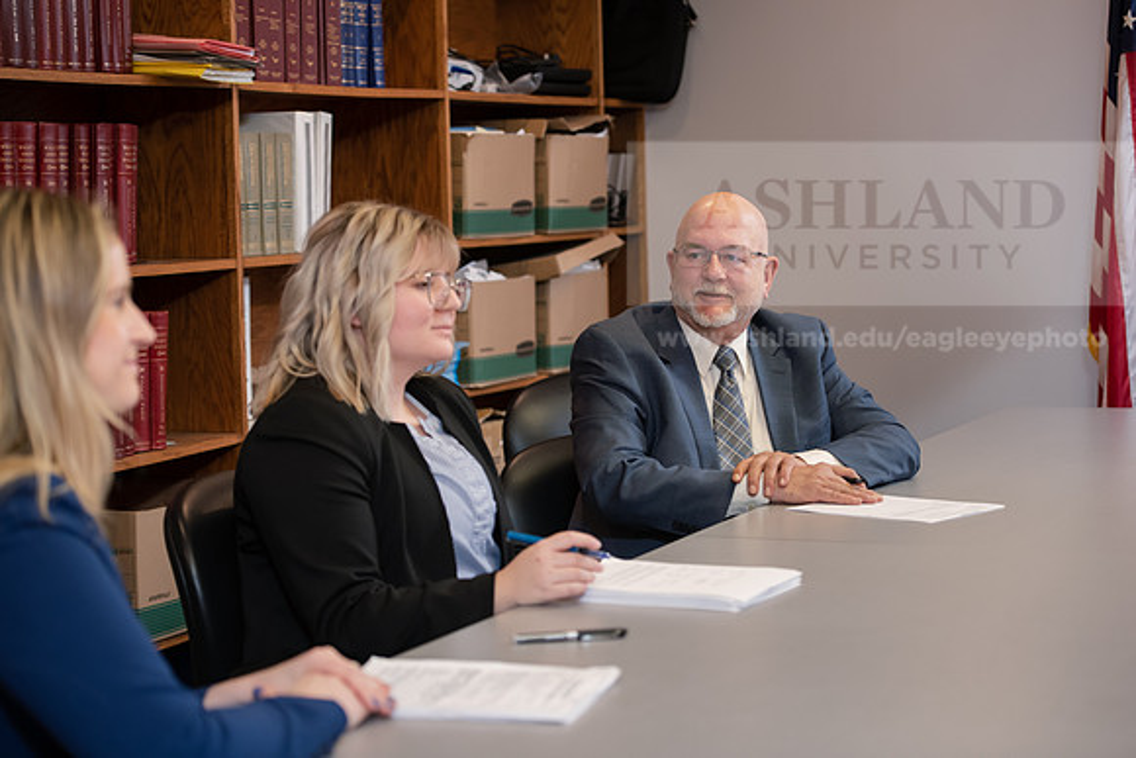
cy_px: 379
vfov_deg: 17.1
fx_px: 2525
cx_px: 568
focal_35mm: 80
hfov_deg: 25.4
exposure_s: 1/125
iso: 1000
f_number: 3.5
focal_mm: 80
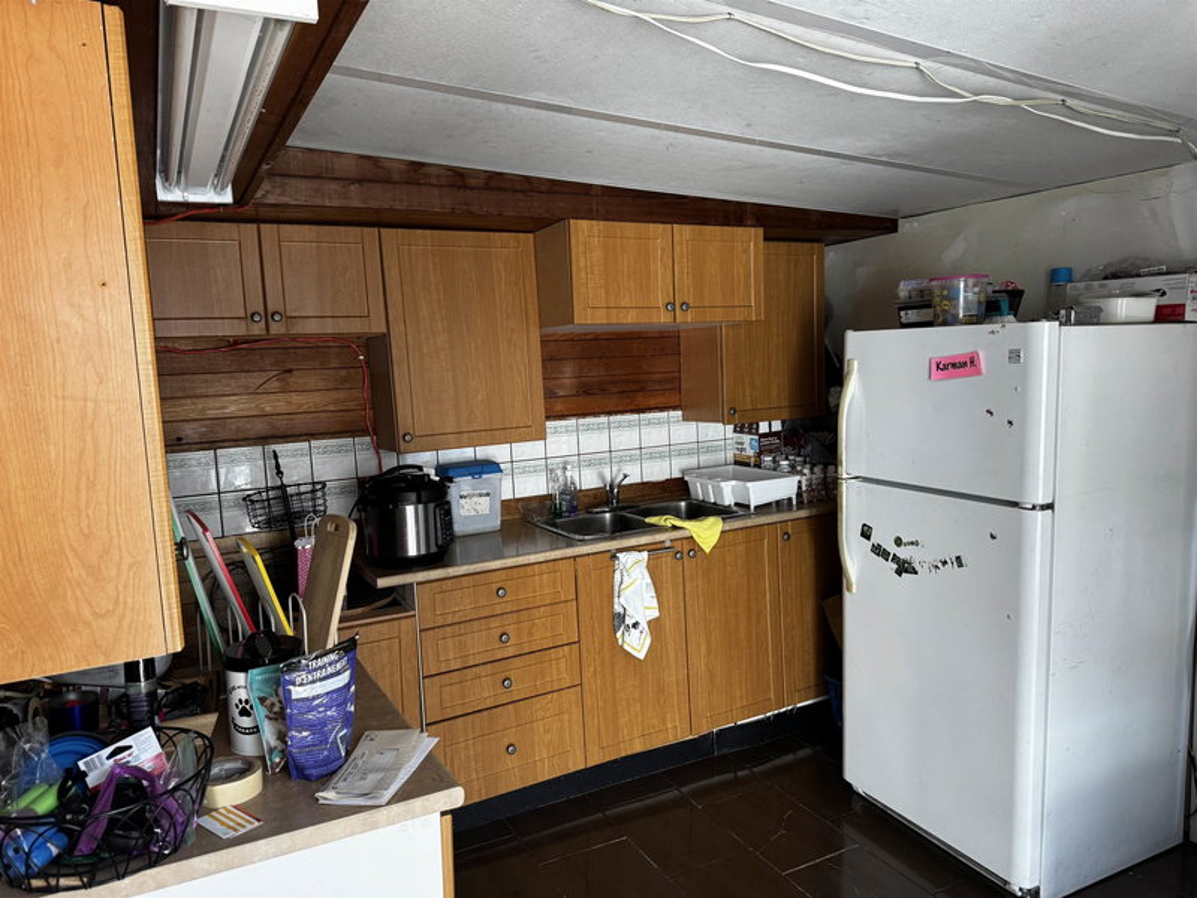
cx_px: 598
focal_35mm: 24
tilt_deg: -6.3
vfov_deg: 56.8
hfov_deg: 71.6
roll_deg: +2.8
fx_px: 830
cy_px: 449
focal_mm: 6.76
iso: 250
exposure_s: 1/60
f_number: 1.78
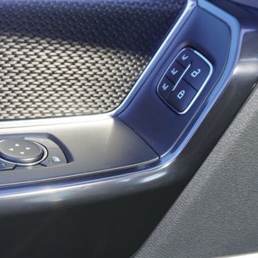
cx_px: 24
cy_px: 189
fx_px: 540
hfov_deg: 26.0
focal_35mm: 64
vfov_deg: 26.6
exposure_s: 1/60
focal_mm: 16
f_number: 4
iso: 100
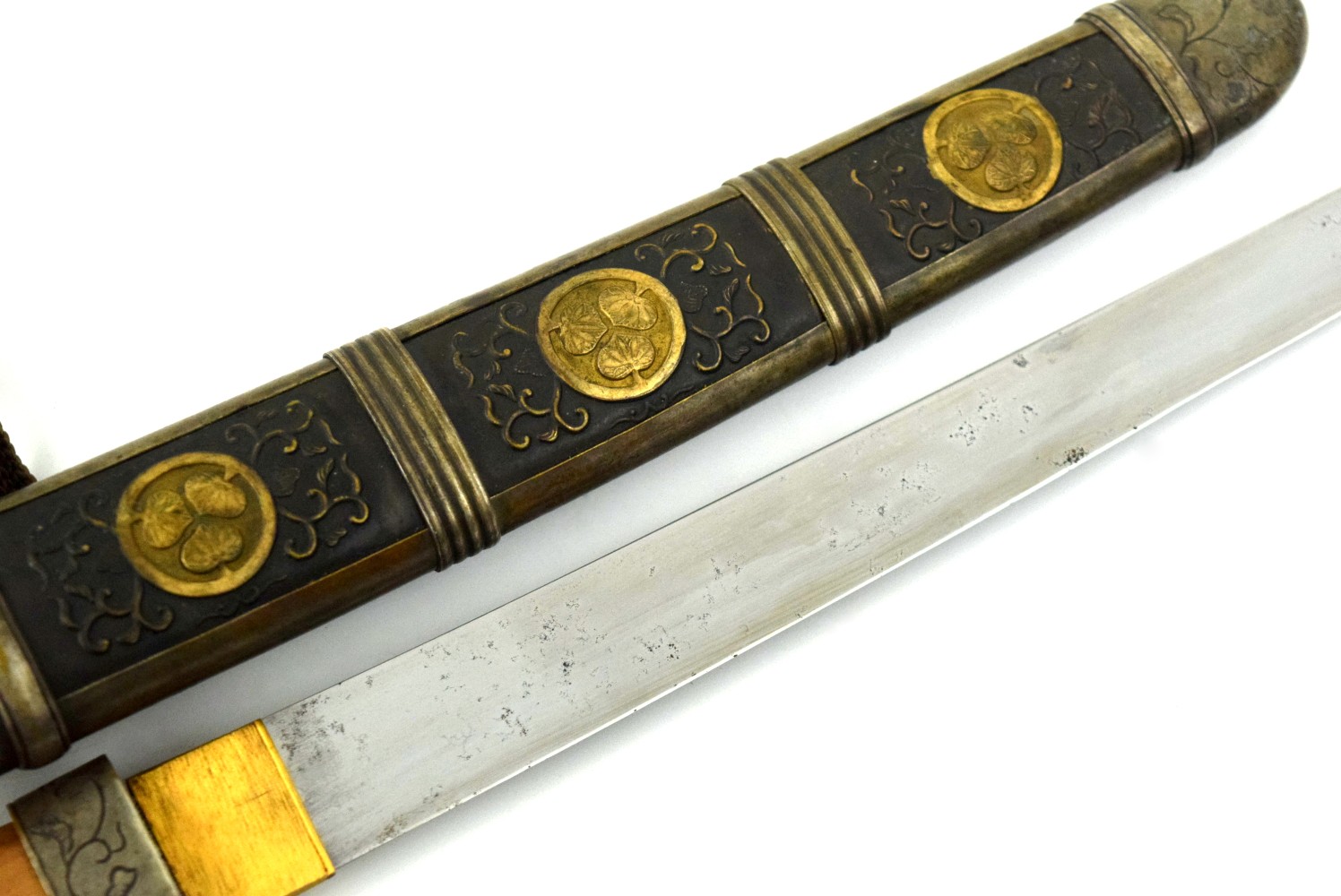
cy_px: 448
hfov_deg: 24.6
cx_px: 670
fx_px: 3075
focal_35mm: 82
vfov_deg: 16.6
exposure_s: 1/4000
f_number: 5.6
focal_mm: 55
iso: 1600
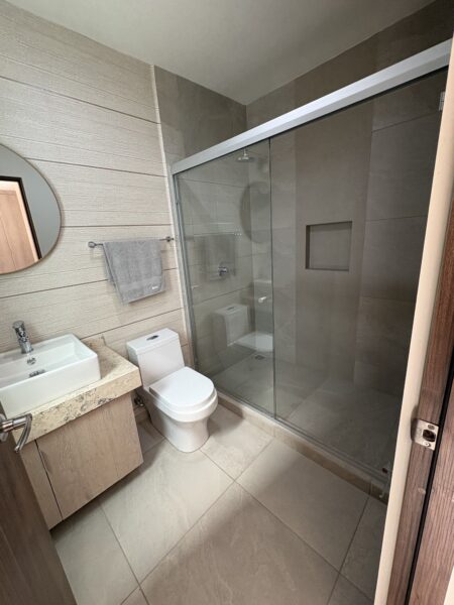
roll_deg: +4.0
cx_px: 227
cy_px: 302
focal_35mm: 14
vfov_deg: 102.1
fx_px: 245
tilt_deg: -14.4
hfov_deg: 85.7
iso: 250
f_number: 2.2
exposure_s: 1/120
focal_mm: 2.22
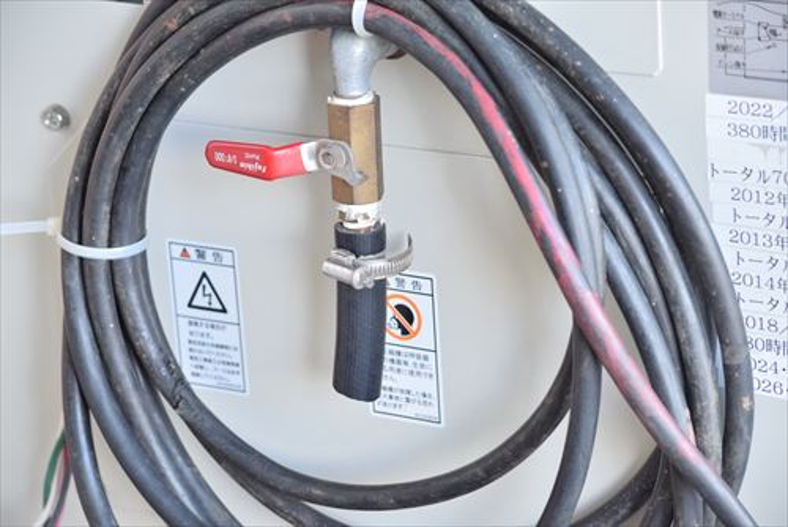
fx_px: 2562
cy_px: 264
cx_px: 394
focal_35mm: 117
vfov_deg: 11.7
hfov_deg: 17.5
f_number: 6.3
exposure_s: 1/160
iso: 1250
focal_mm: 78
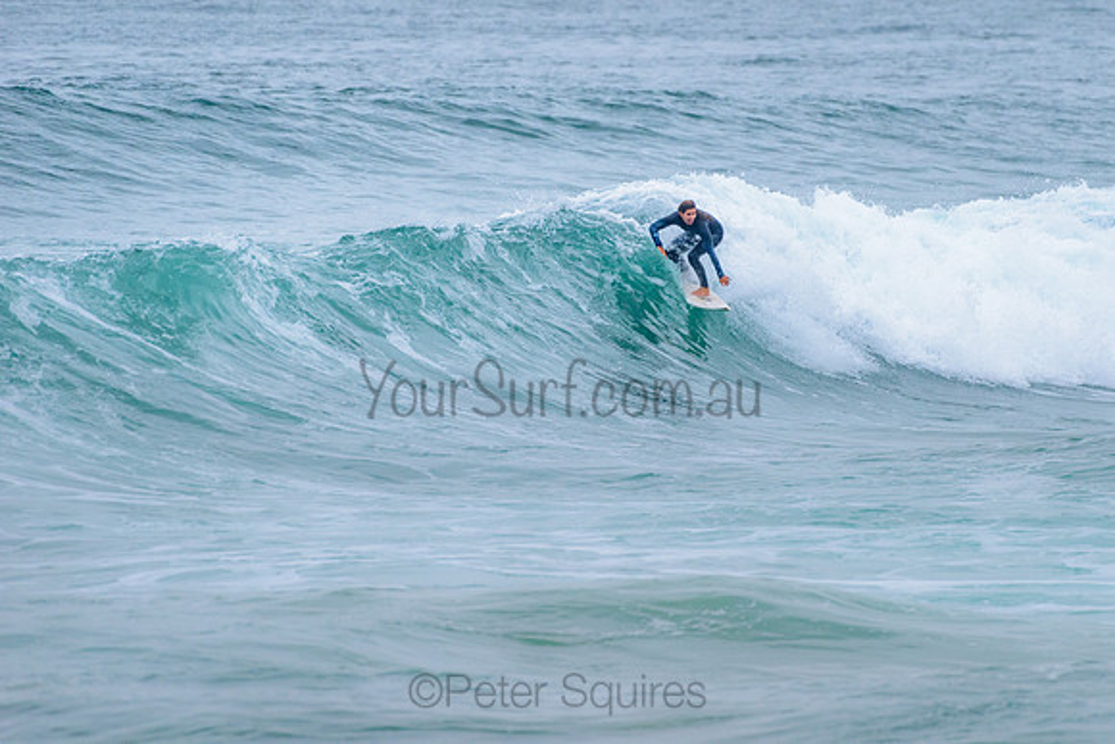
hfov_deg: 3.4
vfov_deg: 2.2
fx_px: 18957
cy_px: 289
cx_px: 682
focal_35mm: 612
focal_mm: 500
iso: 1250
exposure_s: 1/2000
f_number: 5.6
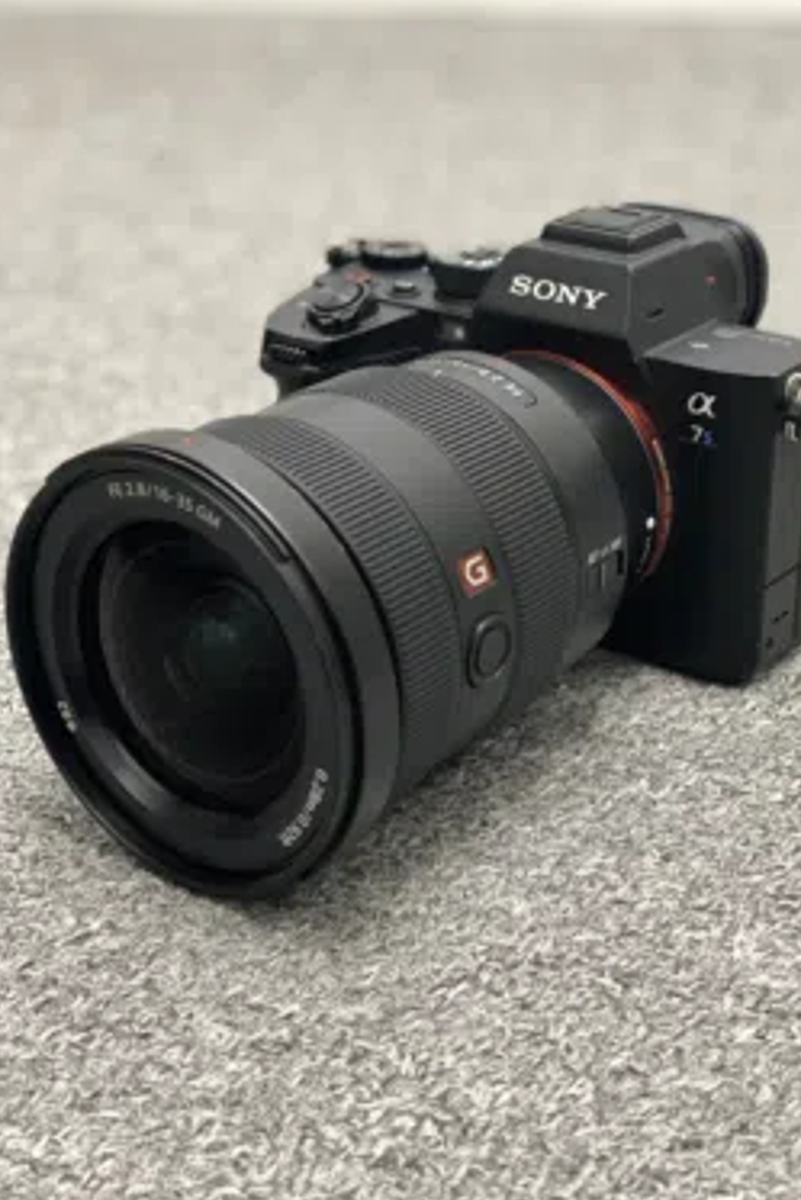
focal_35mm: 58
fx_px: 1934
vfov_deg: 34.5
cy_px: 573
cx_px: 428
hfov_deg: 23.4
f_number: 2
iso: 320
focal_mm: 6
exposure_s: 1/25
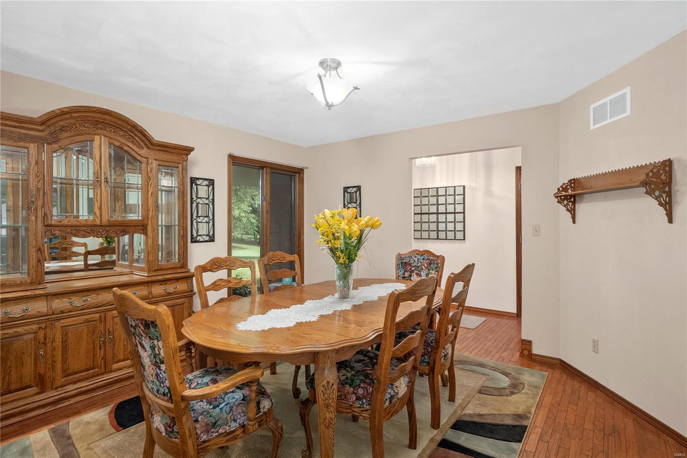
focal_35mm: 18
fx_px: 343
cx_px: 344
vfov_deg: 67.4
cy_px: 229
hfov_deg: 90.0
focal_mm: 9
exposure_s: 1/3
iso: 400
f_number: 5.6
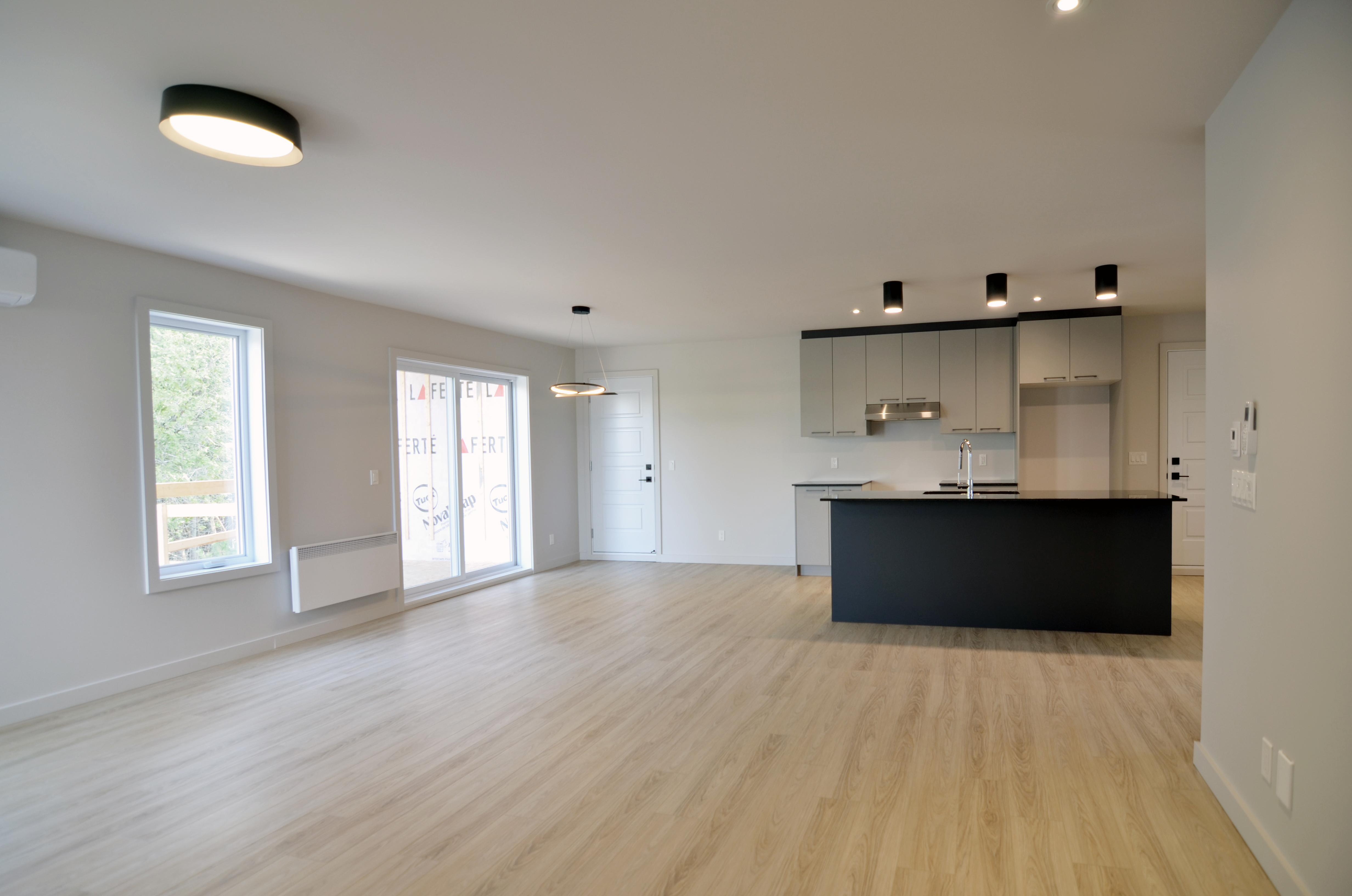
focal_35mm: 16
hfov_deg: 95.1
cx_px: 676
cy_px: 448
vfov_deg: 71.8
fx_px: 618
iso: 100
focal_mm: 11
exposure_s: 1/30
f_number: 2.8
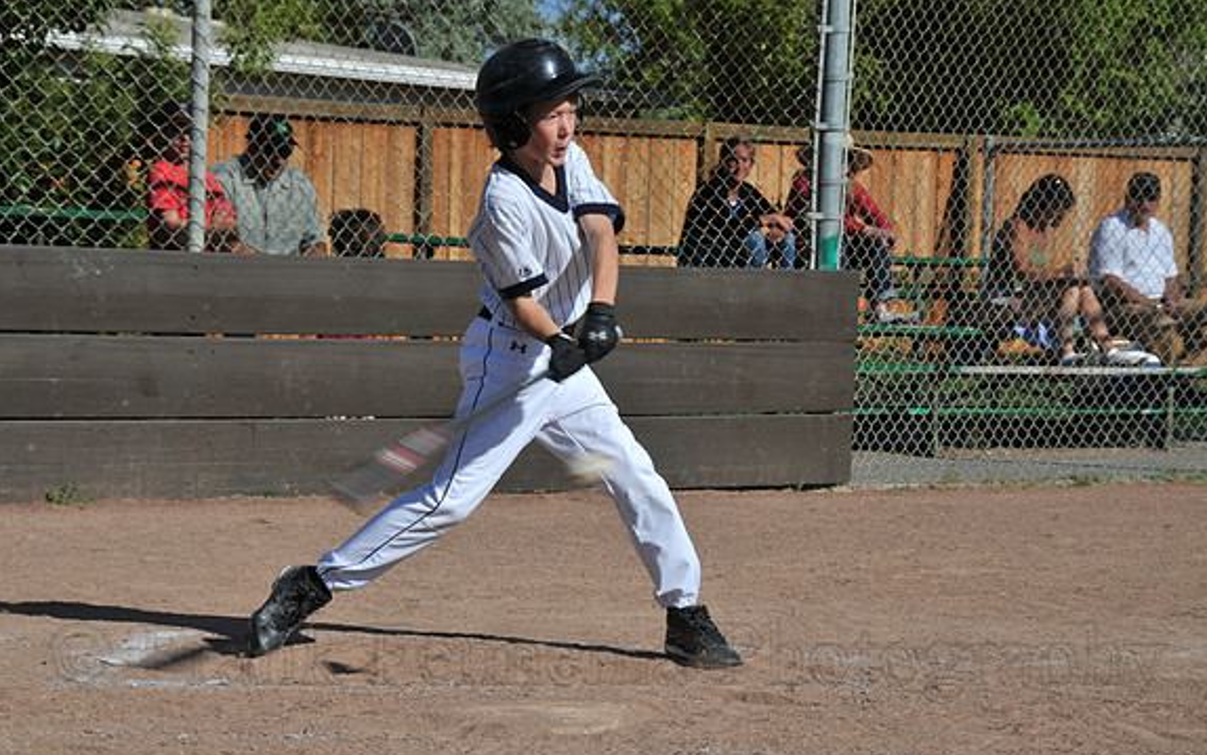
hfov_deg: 19.3
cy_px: 399
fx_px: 3553
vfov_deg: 12.1
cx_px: 606
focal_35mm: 108
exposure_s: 1/250
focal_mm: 70
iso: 200
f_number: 11
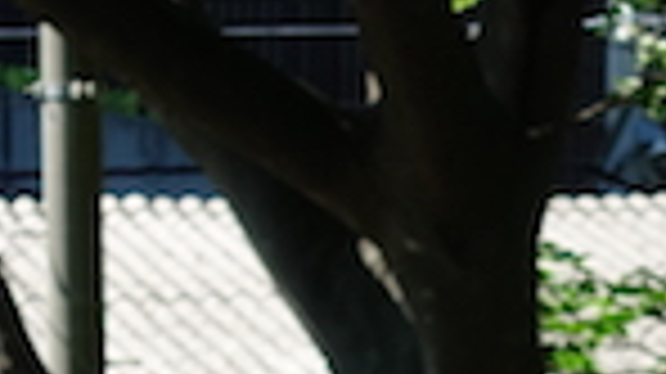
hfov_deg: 7.2
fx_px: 5259
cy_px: 757
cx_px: 567
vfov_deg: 4.0
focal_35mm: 298
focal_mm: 25.7
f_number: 4
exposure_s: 1/400
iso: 125
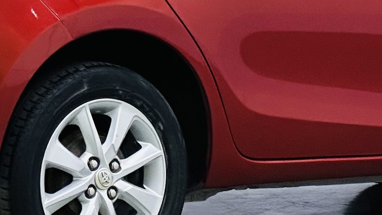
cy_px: -201
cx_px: 238
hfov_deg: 7.1
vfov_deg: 4.0
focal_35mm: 302
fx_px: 3059
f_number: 2.8
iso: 250
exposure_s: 1/100
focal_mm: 9
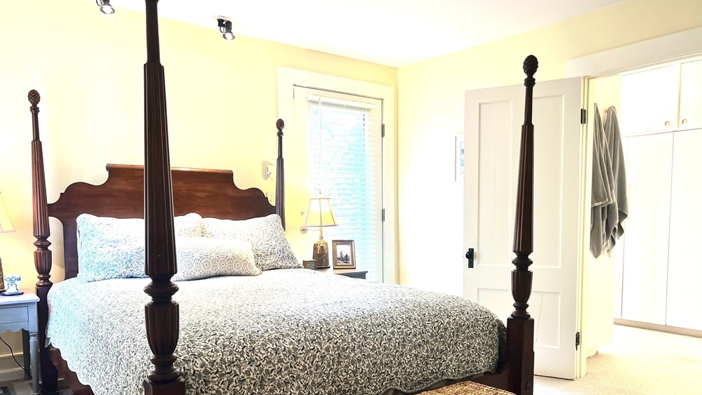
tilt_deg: -5.3
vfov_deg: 39.8
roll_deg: +0.8
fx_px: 540
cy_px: 256
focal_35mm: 29
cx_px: 353
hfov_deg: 66.1
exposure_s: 1/60
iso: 64
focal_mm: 5.7
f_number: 1.5
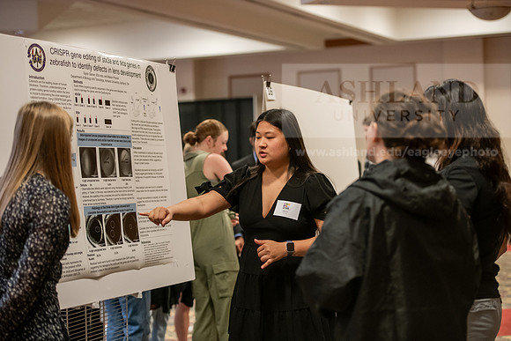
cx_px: 256
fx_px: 1107
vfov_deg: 17.5
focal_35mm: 78
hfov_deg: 26.0
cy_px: 170
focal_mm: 78
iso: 2500
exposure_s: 1/200
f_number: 2.8
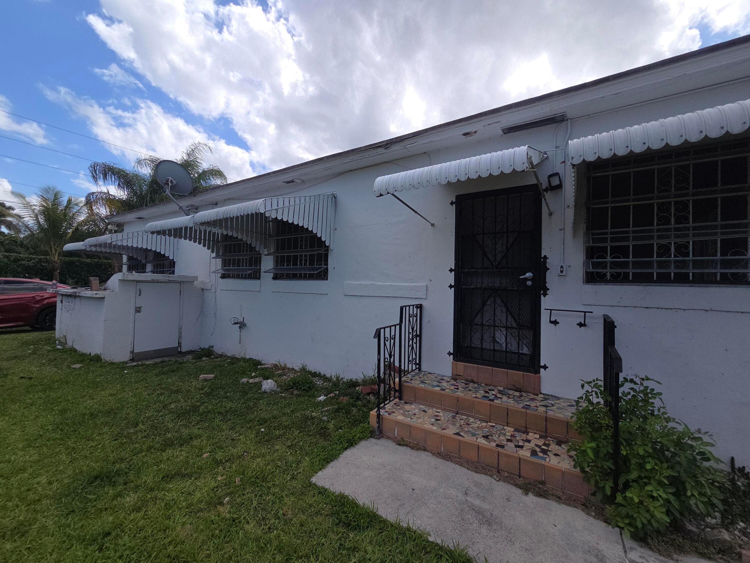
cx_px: 375
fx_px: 282
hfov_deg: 106.2
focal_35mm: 13
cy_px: 282
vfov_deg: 89.9
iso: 50
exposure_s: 1/2134
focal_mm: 2.2
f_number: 2.2
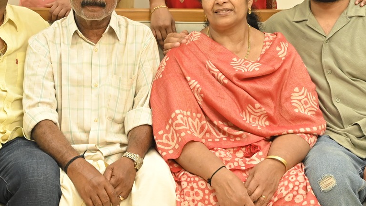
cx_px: 157
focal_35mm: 89
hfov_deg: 23.9
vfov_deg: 13.5
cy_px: 21
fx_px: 864
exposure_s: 1/125
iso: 3200
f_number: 5.6
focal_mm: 40
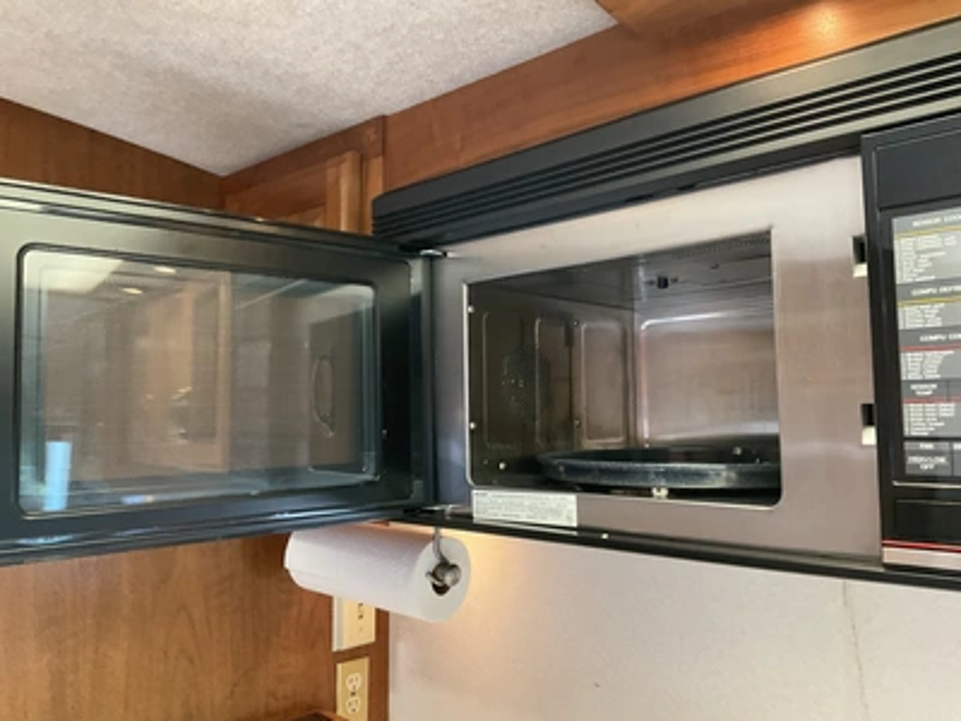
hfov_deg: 61.7
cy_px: 360
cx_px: 480
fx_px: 805
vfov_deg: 48.2
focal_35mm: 29
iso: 160
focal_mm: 3
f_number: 1.8
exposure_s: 1/60
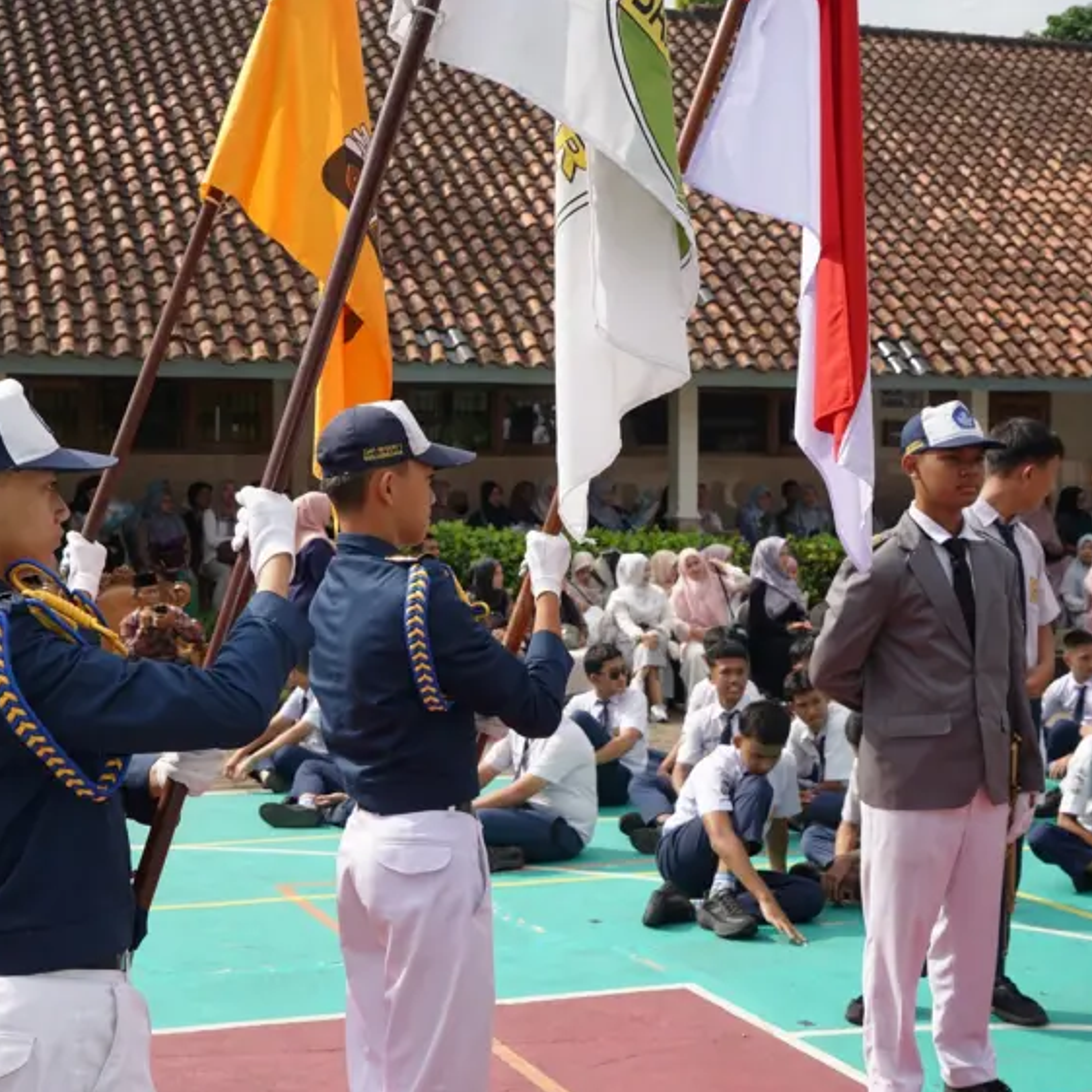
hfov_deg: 32.7
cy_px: 553
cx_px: 420
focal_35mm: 52
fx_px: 1856
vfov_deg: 32.8
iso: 125
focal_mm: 40
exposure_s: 1/250
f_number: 9
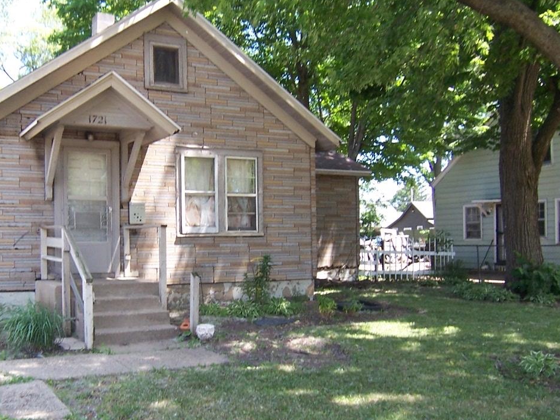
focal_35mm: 38
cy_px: 250
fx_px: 615
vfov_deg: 37.6
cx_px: 182
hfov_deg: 48.1
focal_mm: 3.8
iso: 64
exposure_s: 1/125
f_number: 2.8
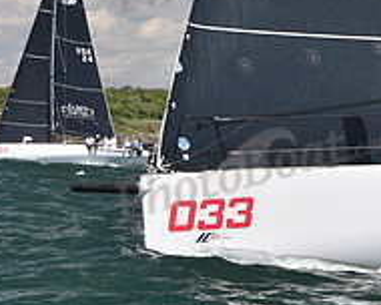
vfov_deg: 6.3
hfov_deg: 7.7
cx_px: 503
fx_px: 2785
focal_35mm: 247
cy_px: 37
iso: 320
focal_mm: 86
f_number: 6.3
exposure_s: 1/800
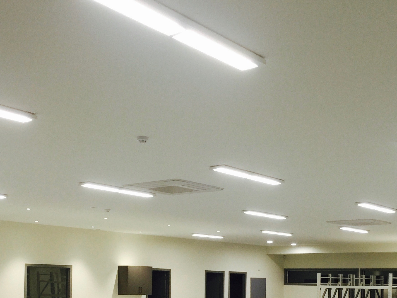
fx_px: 619
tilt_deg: +0.1
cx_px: 215
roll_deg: -1.9
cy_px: 272
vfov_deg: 26.1
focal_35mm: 54
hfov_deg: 35.5
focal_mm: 4.15
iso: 64
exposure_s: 1/33
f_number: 2.2
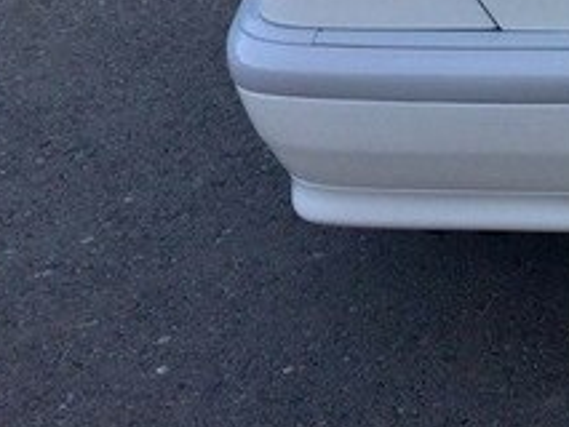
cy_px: -215
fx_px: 1480
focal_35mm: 90
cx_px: 761
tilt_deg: -17.8
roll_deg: +0.9
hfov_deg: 19.8
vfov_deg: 15.2
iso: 32
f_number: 2.2
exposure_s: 1/120
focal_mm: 4.15
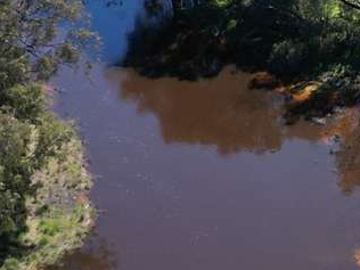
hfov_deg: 13.2
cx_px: 436
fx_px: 1518
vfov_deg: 10.1
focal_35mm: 146
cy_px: 81
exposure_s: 1/2000
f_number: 1.7
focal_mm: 6.72
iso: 130
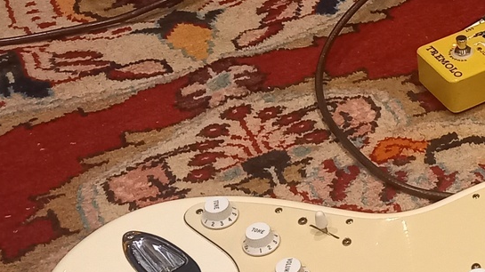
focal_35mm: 80
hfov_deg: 23.0
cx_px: 659
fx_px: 1028
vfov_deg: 15.1
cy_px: 164
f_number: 2
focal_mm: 4.6
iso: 800
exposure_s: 1/25
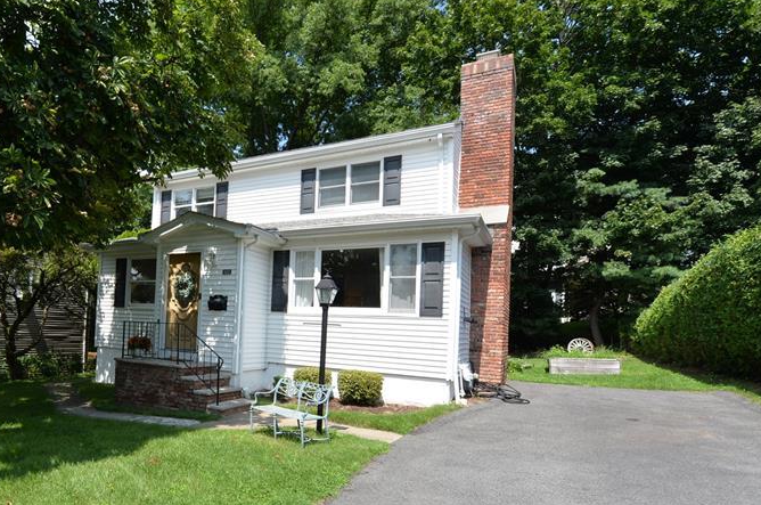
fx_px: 485
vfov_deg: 54.4
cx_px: 188
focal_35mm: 23
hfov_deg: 70.9
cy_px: 311
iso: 200
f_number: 8
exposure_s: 1/250
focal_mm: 15
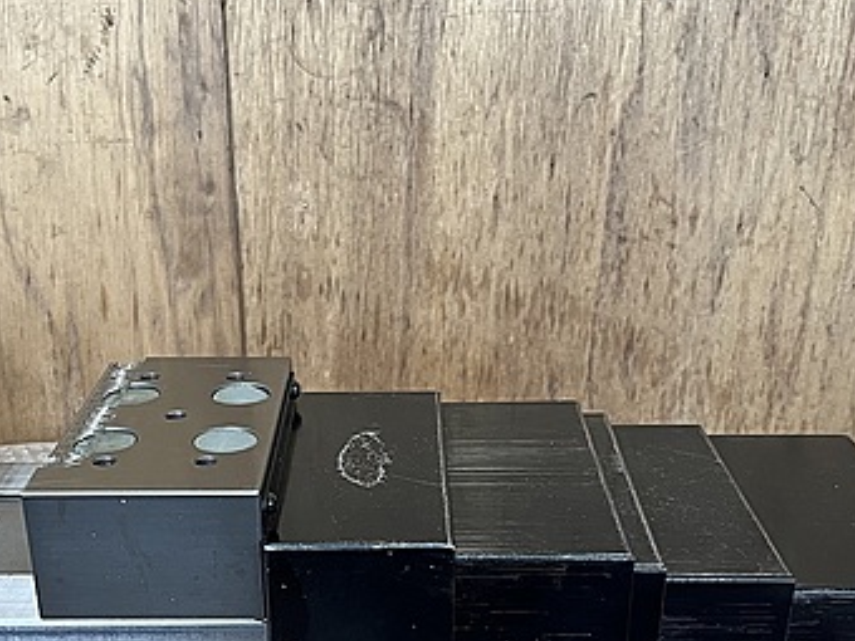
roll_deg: -0.2
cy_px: 528
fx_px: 1210
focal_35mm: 49
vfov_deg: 28.9
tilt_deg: -27.4
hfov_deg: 38.9
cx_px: 385
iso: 160
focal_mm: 5.1
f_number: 1.6
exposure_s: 1/60
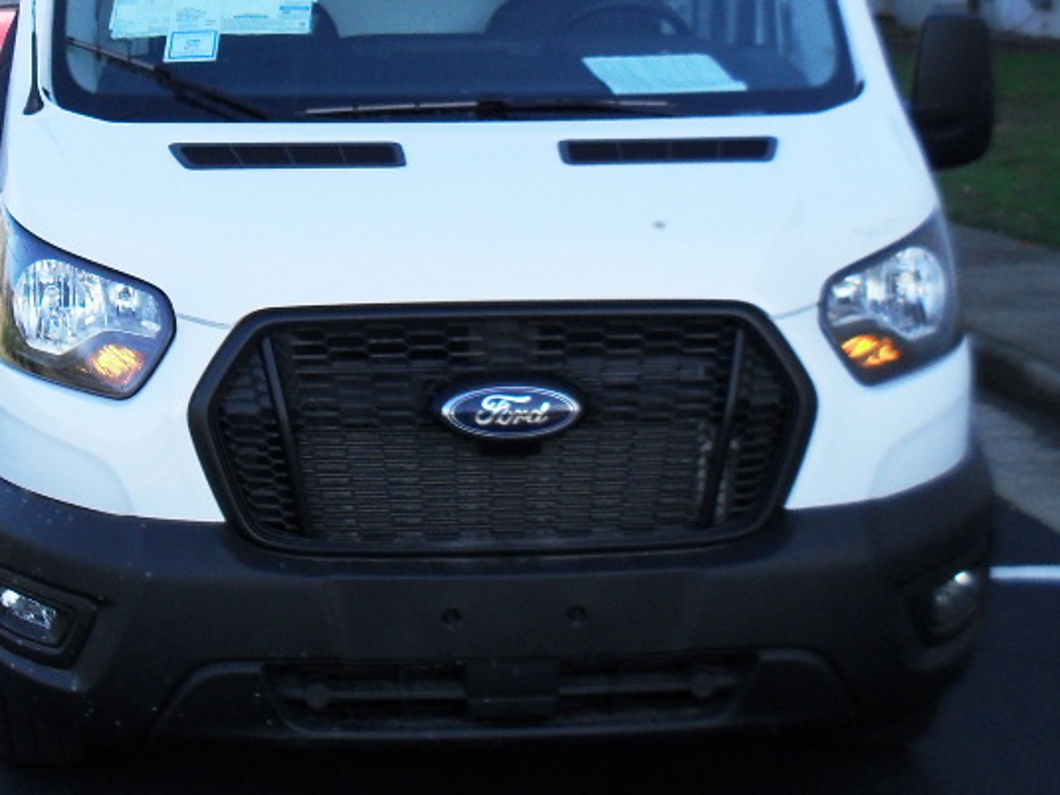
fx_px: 2051
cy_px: 63
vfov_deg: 21.4
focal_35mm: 67
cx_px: 365
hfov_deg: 28.8
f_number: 3.2
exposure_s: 1/350
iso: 100
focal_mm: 6.3
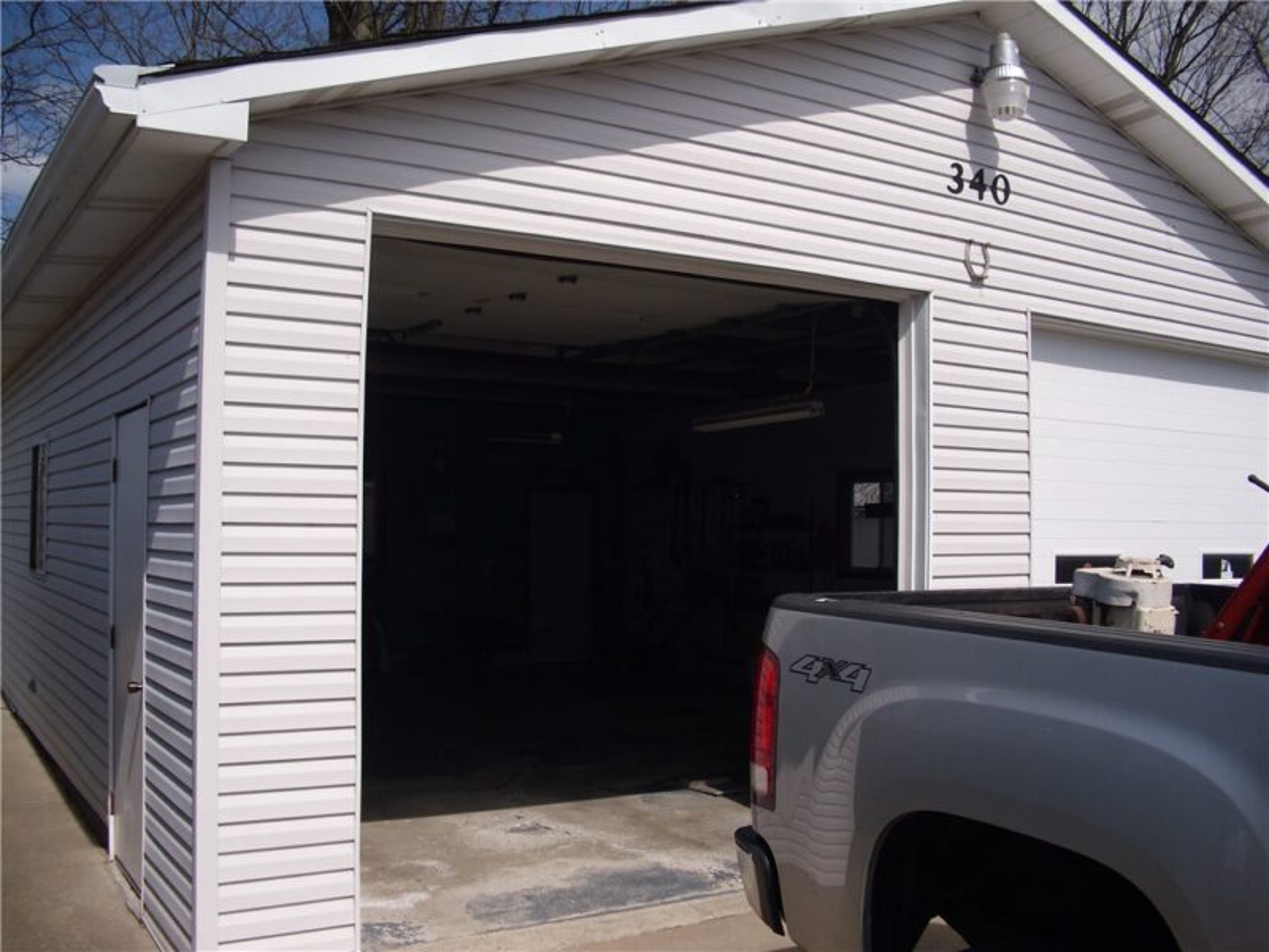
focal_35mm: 36
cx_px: 634
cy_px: 476
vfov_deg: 39.7
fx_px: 1320
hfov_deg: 51.4
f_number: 7.8
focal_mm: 6.3
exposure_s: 1/320
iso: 80
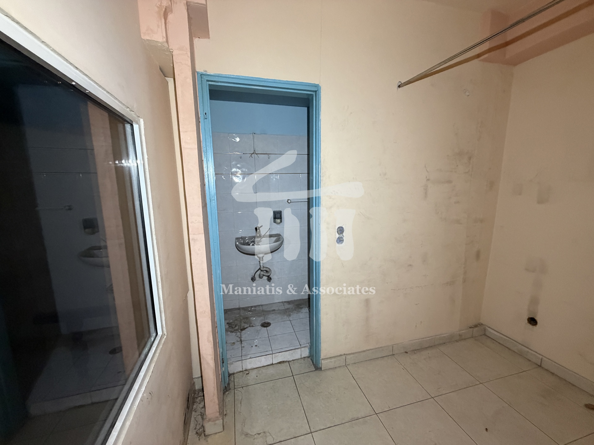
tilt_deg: -9.4
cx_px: 297
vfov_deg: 85.7
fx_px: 240
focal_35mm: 14
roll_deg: +0.1
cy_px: 222
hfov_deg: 102.1
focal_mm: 2.22
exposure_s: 1/60
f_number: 2.2
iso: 500
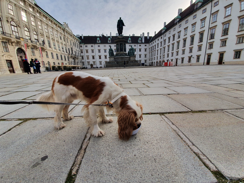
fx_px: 92
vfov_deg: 89.9
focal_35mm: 13
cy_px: 92
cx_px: 122
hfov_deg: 106.2
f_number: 2.2
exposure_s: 1/1284
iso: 50
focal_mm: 1.8
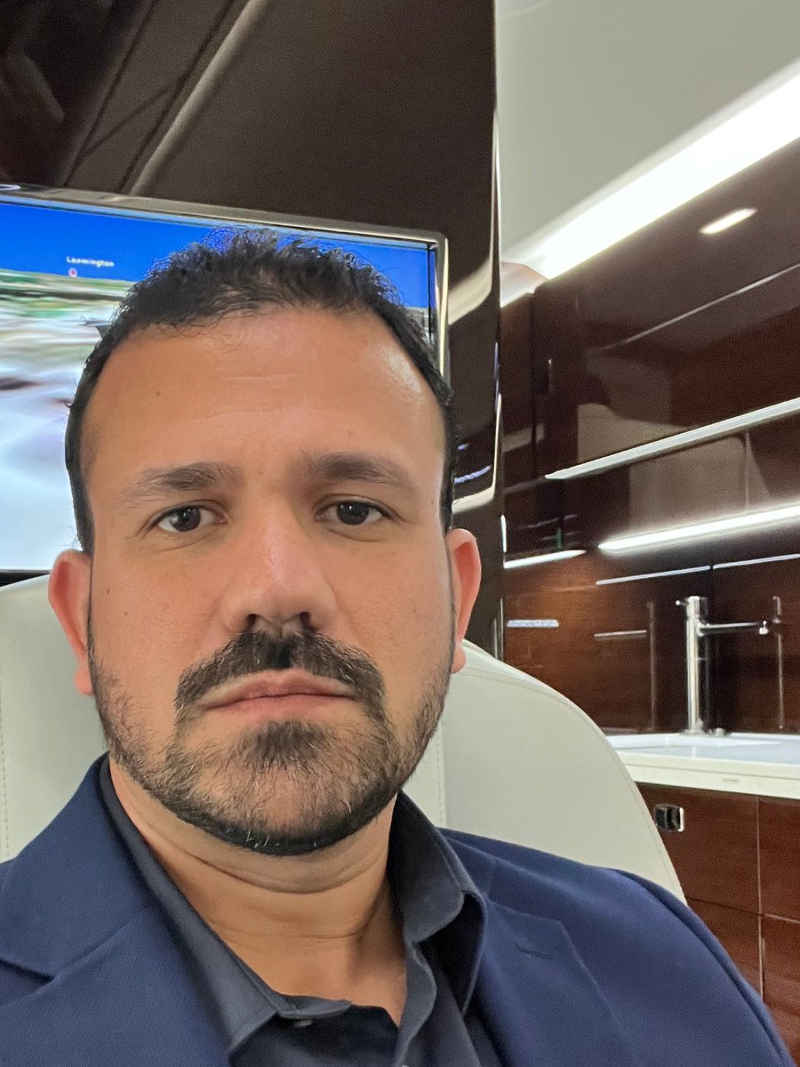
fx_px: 1233
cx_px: 279
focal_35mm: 40
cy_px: 693
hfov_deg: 35.7
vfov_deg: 46.2
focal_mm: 2.71
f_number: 2.2
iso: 640
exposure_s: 1/25
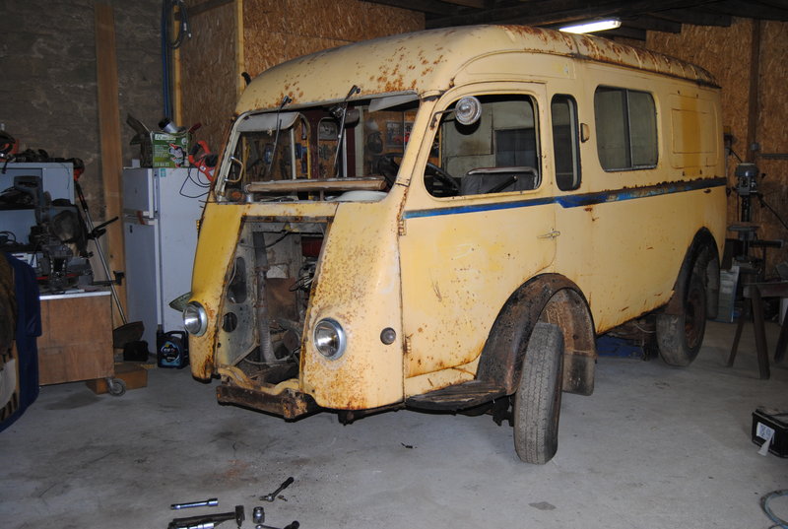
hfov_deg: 55.0
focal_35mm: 34
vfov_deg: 38.5
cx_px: 394
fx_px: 757
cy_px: 264
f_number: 3.8
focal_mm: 23
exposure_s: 1/60
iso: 200
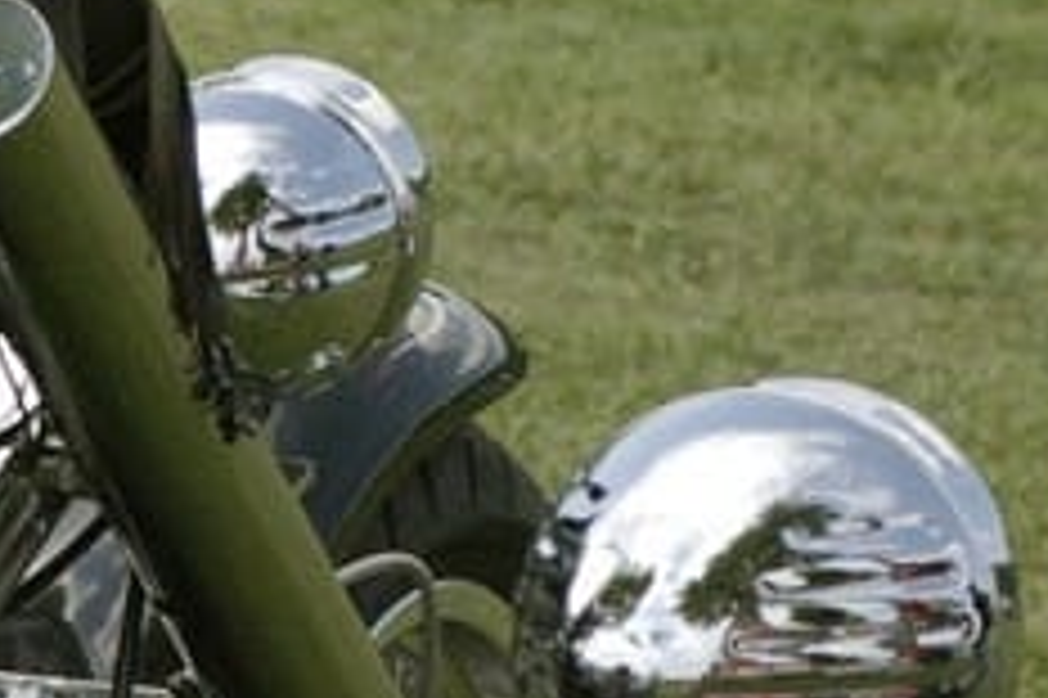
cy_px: 894
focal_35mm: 317
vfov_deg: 4.3
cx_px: -1241
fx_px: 9221
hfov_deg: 6.3
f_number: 5
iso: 800
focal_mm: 48
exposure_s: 1/2000
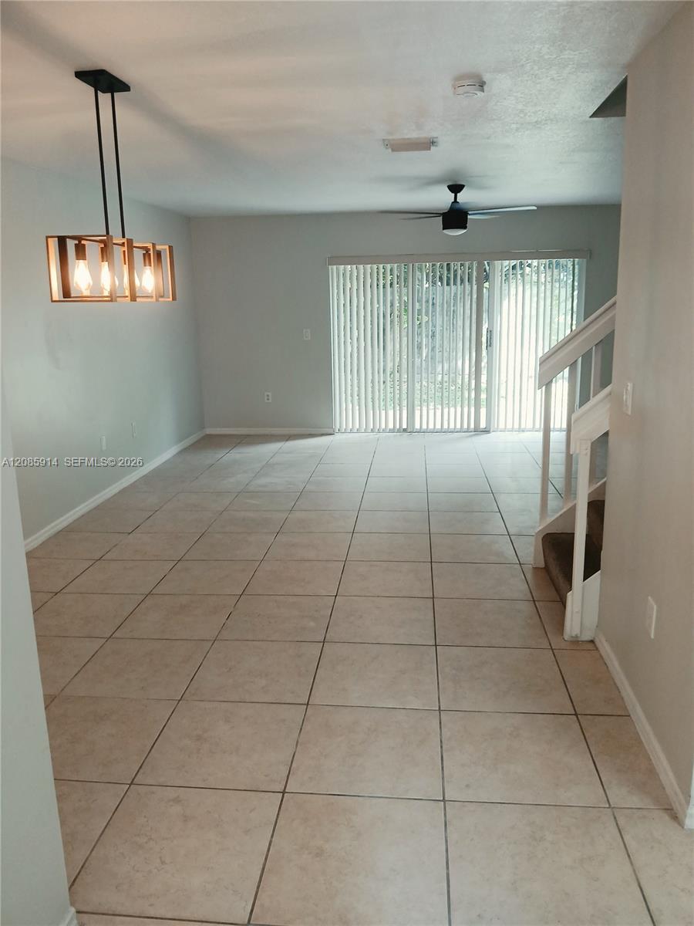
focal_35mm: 26
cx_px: 347
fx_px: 695
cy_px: 463
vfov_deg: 67.3
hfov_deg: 53.1
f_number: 1.8
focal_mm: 3.98
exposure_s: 1/60.2
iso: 80
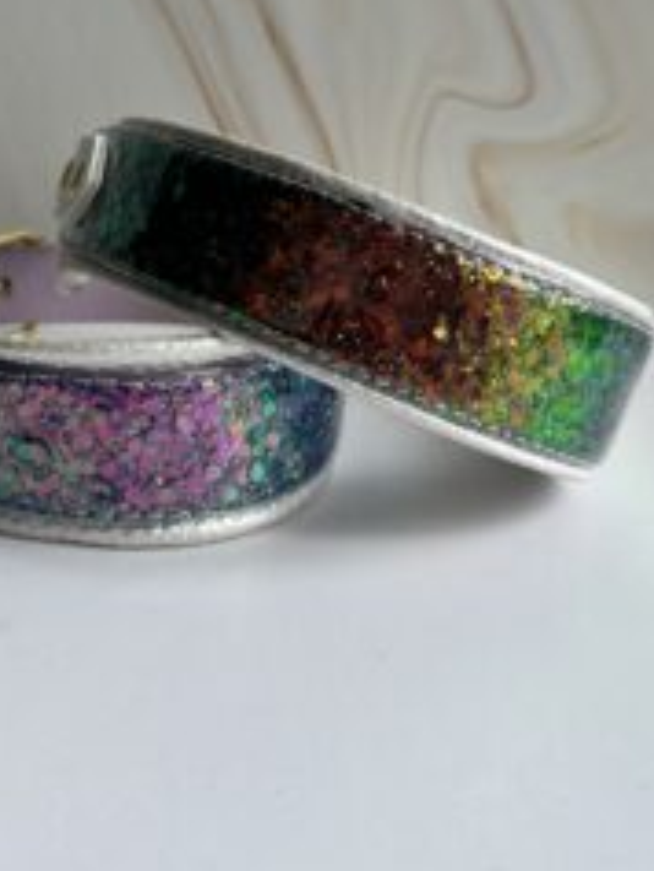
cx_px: 187
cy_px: 182
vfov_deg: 34.5
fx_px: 1359
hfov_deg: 26.8
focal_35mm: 54
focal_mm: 6.86
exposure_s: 1/122
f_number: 1.78
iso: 64
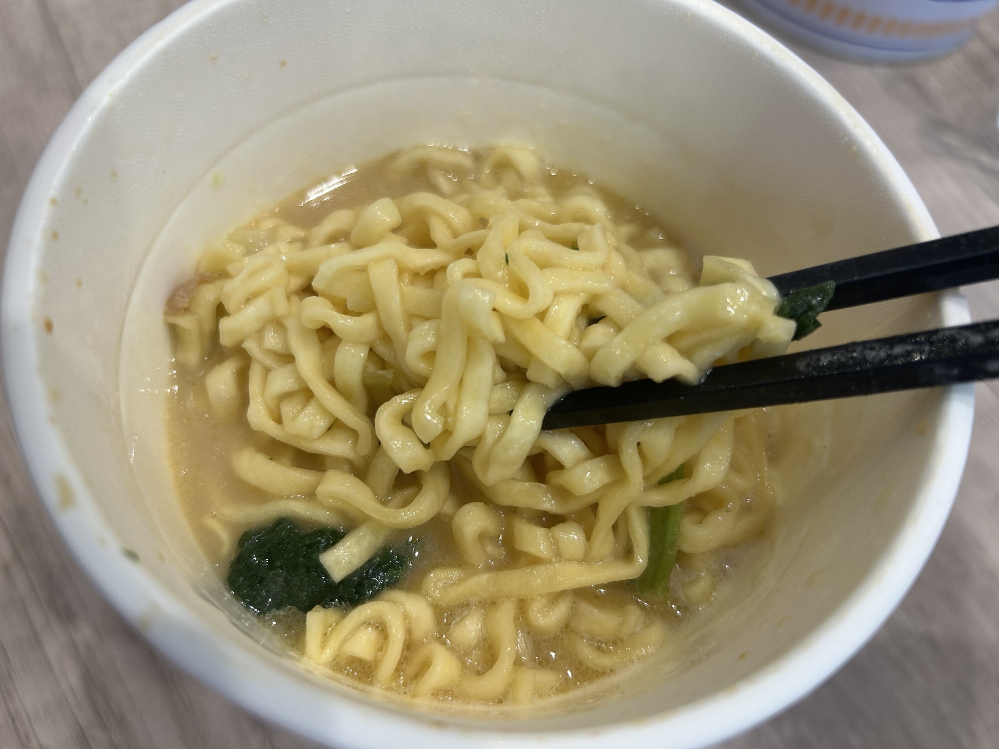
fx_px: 750
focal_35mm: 26
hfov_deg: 67.3
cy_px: 374
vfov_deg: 53.1
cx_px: 500
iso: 64
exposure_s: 1/100
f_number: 1.5
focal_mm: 5.7
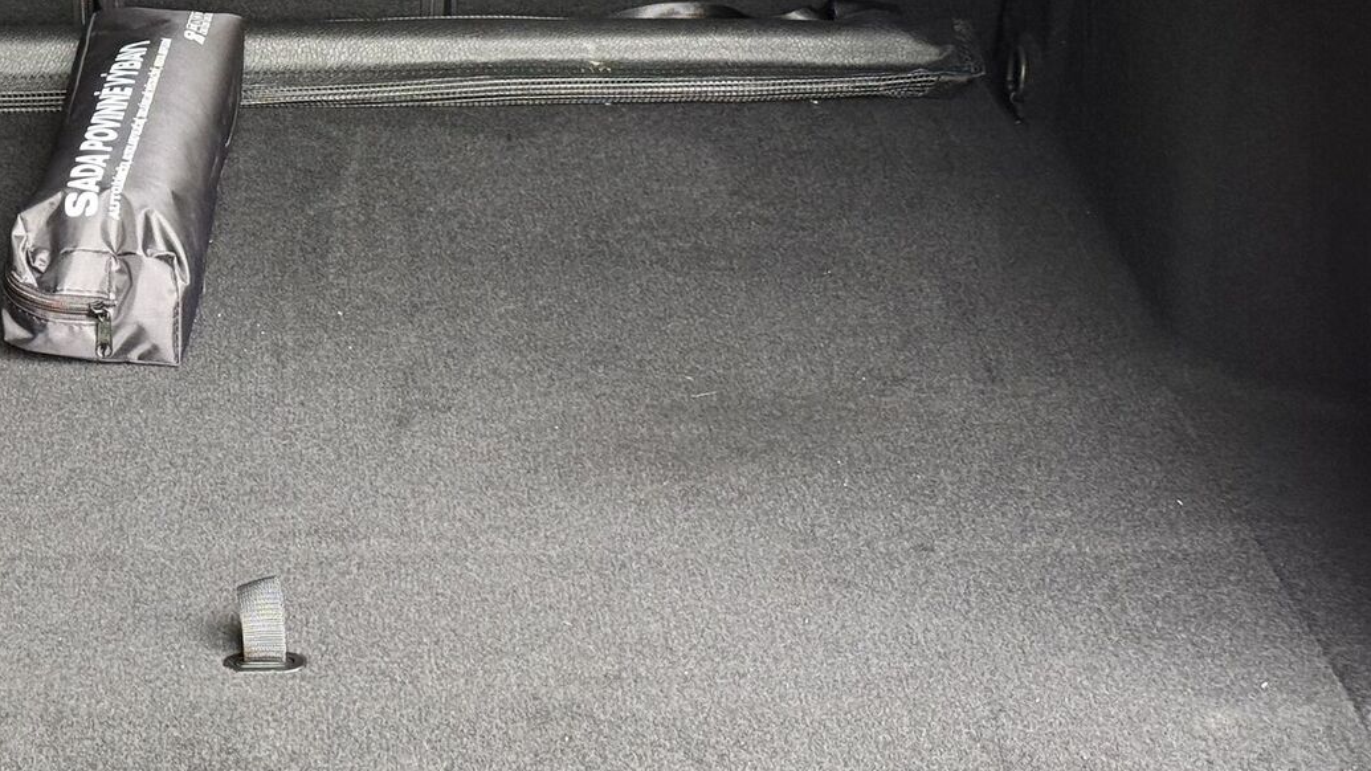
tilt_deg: -22.9
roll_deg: -2.9
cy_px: 61
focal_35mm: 97
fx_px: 3526
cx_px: 187
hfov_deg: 21.6
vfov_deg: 12.4
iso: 200
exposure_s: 1/82
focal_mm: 6.76
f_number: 1.78
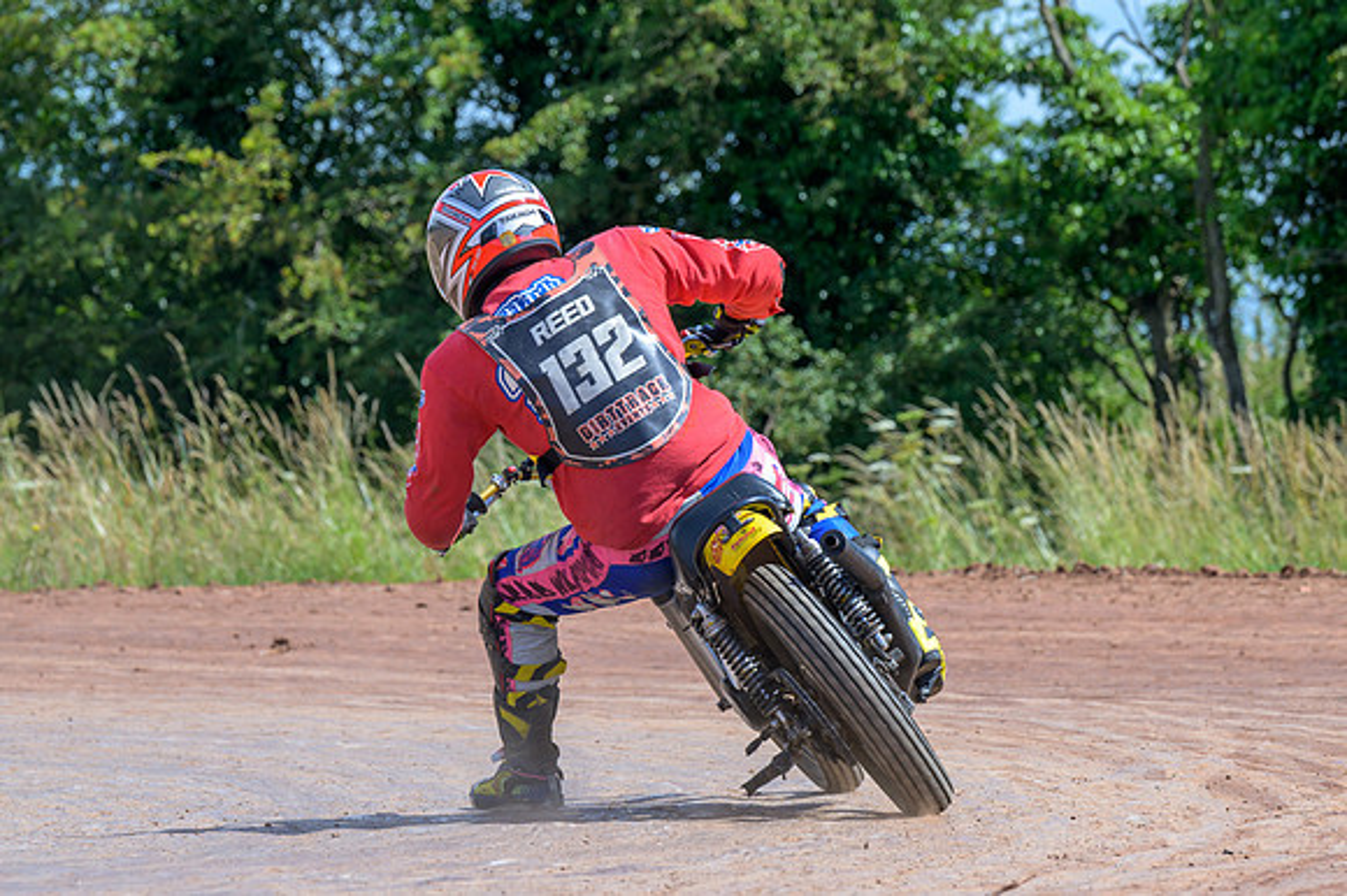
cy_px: 448
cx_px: 674
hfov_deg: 6.9
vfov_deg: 4.6
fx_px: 11218
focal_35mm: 300
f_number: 7.1
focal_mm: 200
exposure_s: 1/400
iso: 180
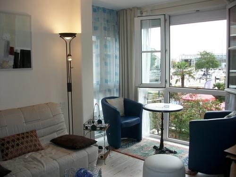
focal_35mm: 31
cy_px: 88
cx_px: 118
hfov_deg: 58.4
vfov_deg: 45.4
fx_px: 211
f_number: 2.9
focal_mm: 5.7
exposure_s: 1/296
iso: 80
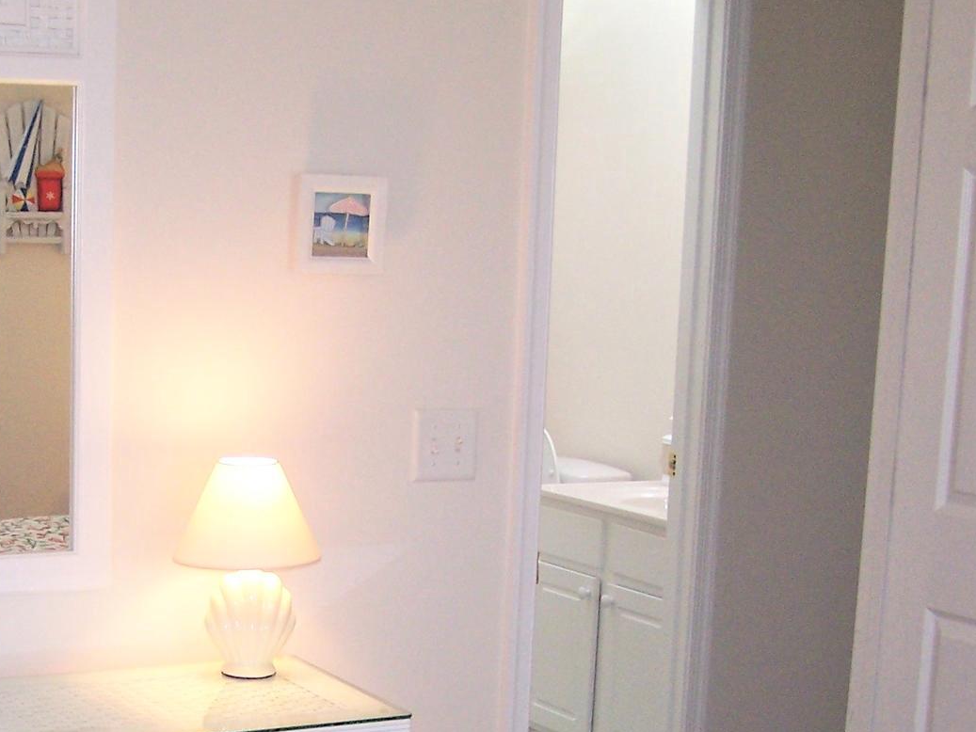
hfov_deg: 25.7
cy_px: 660
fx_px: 2115
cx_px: 256
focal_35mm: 75
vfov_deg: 19.3
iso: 140
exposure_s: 1/90
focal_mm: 6.3
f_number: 2.8
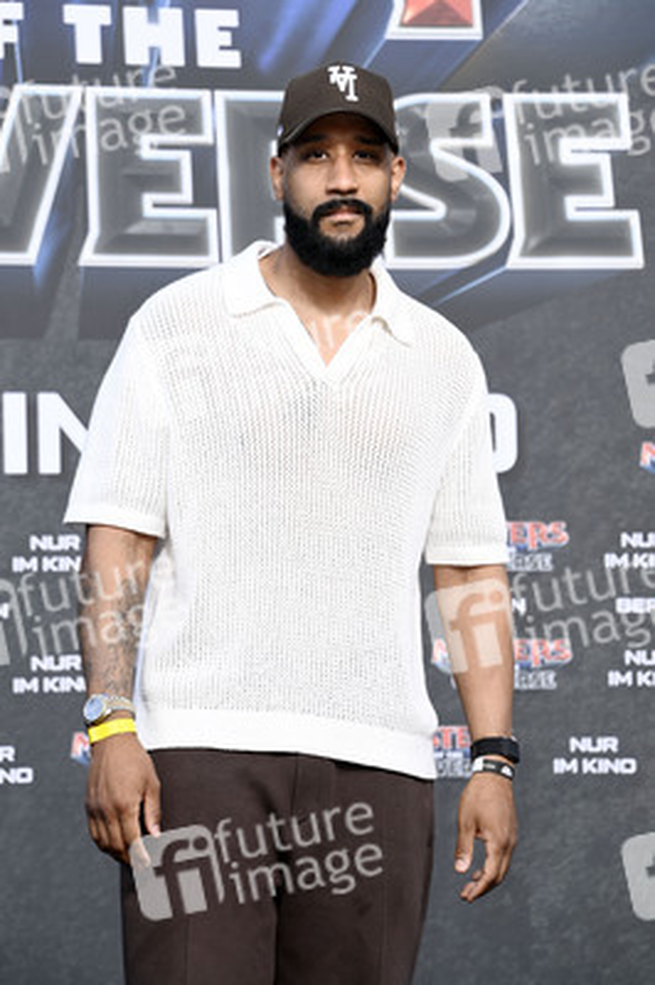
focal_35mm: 135
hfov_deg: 10.1
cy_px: 492
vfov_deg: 15.2
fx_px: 3690
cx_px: 328
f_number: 6.3
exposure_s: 1/250
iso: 200
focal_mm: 135
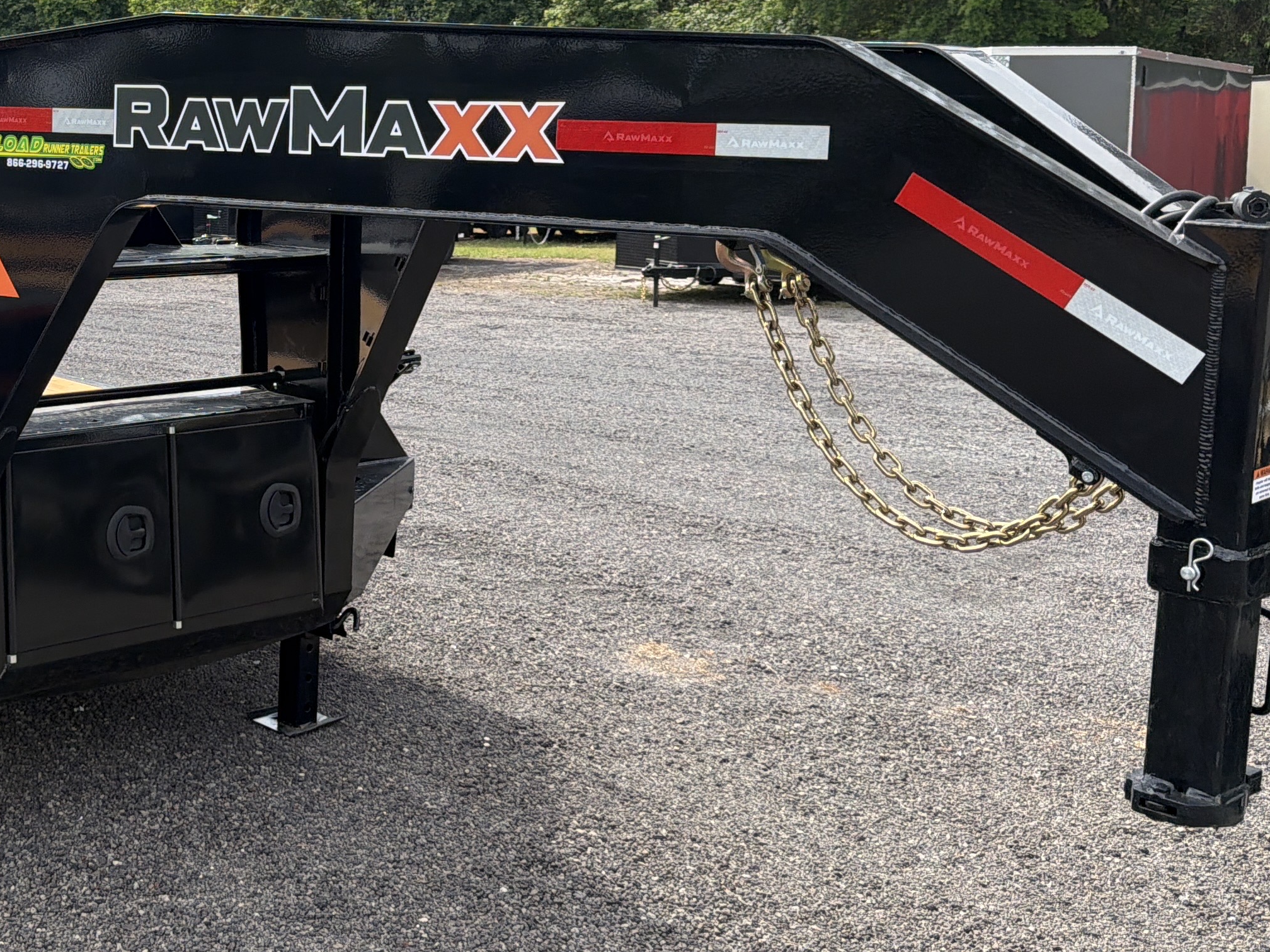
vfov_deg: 29.9
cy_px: 283
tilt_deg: -2.0
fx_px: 1761
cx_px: 205
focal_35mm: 48
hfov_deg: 37.8
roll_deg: +1.3
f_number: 1.78
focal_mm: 6.76
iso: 100
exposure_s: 1/3021
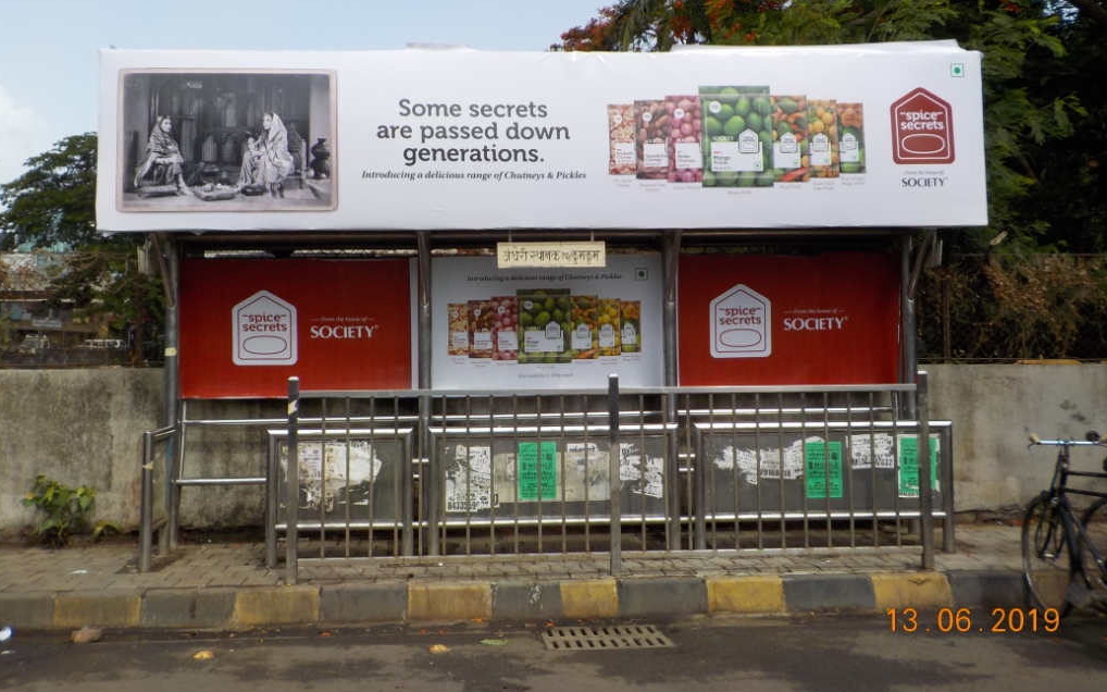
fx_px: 965
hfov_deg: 59.7
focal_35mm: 32
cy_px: 288
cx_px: 551
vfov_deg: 39.3
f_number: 3.3
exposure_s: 1/1000
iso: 125
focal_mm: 4.1
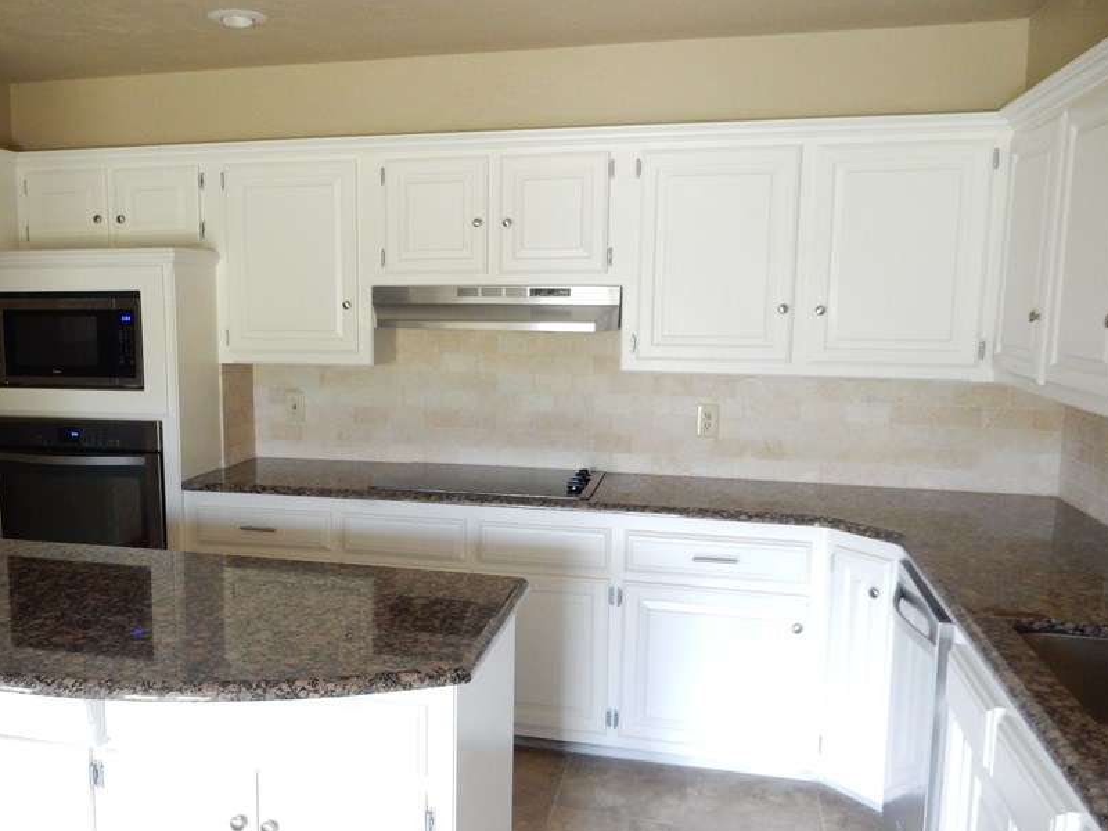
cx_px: 418
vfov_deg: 44.1
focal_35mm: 32
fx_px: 1024
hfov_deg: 56.2
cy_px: 440
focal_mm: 4.5
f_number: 3.7
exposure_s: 1/20
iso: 400
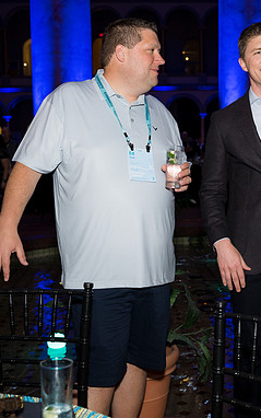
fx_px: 625
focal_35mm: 55
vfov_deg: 36.9
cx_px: 185
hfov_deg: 23.4
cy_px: 210
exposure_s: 1/100
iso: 800
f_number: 4
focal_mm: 35
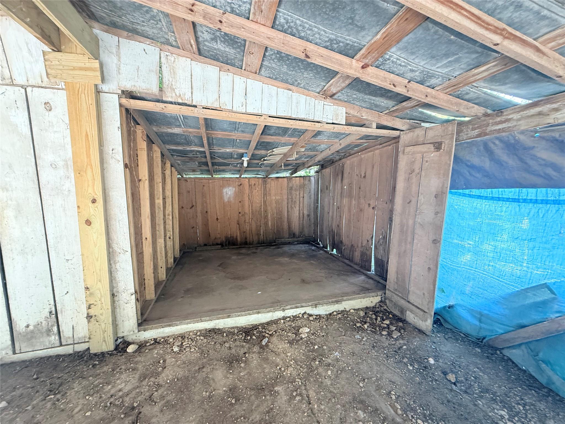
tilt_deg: -4.7
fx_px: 229
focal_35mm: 14
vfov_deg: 85.7
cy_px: 212
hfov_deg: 102.1
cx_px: 282
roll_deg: +1.7
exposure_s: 1/60
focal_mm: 2.22
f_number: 2.2
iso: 400
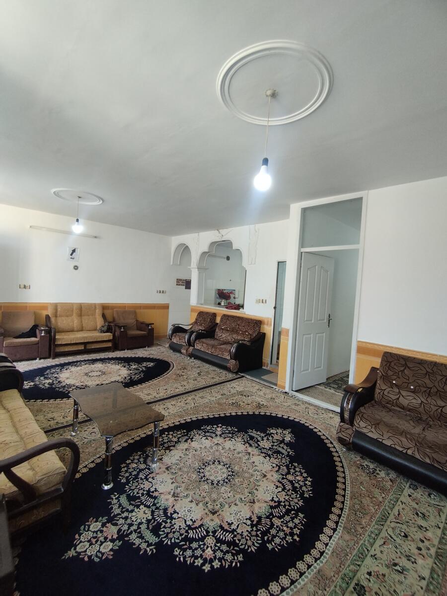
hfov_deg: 78.1
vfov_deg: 94.5
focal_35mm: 16
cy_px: 298
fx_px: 275
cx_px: 224
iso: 80
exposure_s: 1/50
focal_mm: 1.65
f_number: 2.2
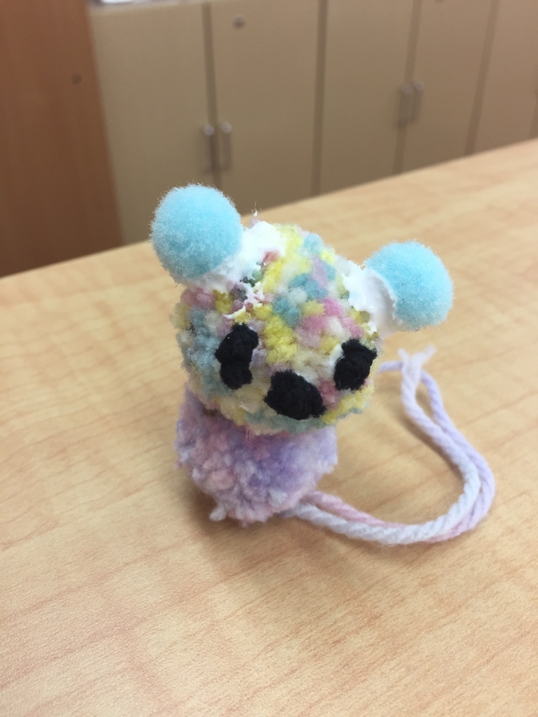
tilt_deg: -36.6
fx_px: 601
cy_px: 358
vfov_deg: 61.7
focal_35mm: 29
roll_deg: +0.3
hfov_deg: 48.2
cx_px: 269
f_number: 2.2
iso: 40
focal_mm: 4.15
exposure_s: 1/60
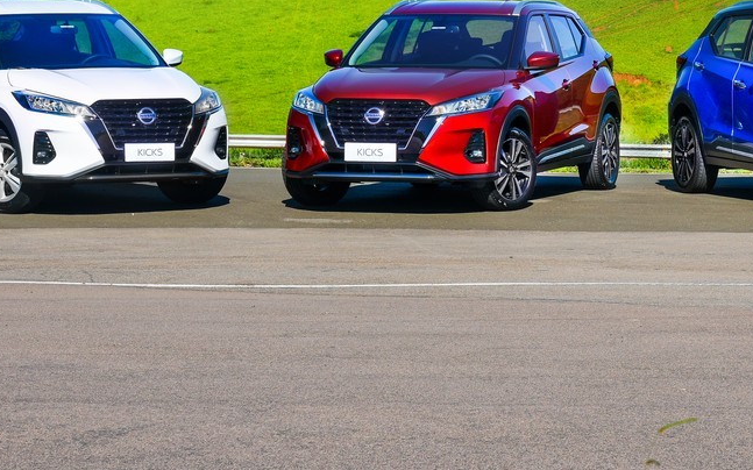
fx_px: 3365
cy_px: -109
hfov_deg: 12.7
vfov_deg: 7.9
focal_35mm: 164
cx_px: 674
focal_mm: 65
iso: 250
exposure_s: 1/200
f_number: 8
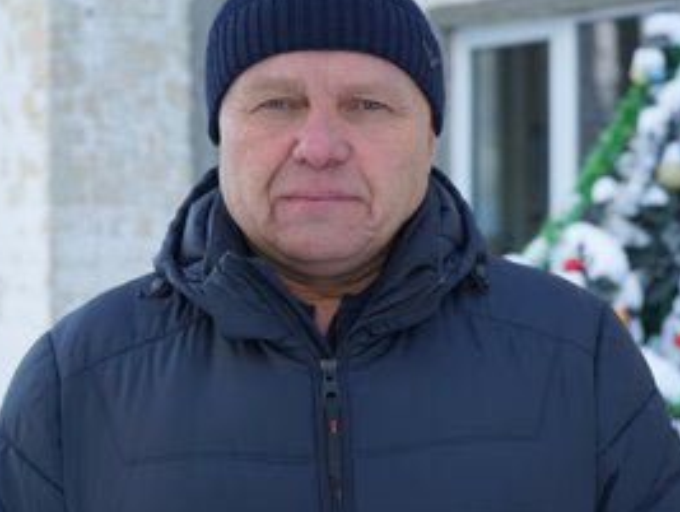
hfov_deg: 32.6
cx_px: 390
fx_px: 1161
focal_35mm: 59
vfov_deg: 24.9
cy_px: 248
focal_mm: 41
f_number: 4
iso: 200
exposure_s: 1/160
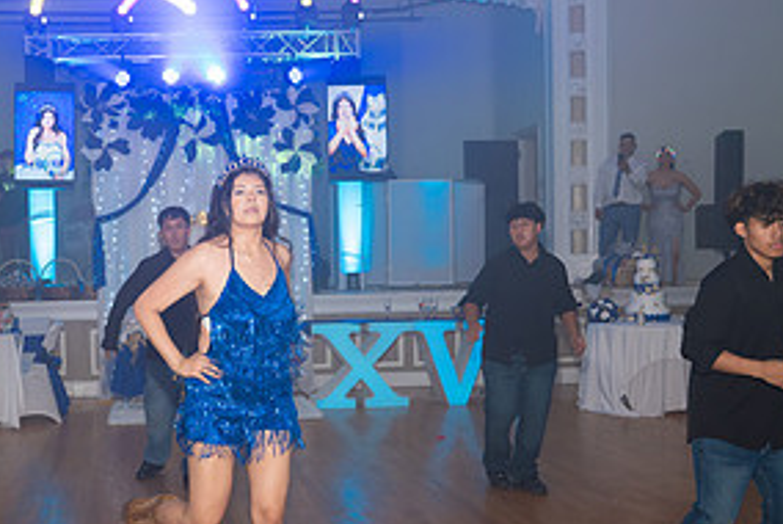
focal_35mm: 51
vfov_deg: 26.5
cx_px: 204
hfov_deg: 38.0
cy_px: 308
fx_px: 1110
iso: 800
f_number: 3.5
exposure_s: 1/80
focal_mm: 25
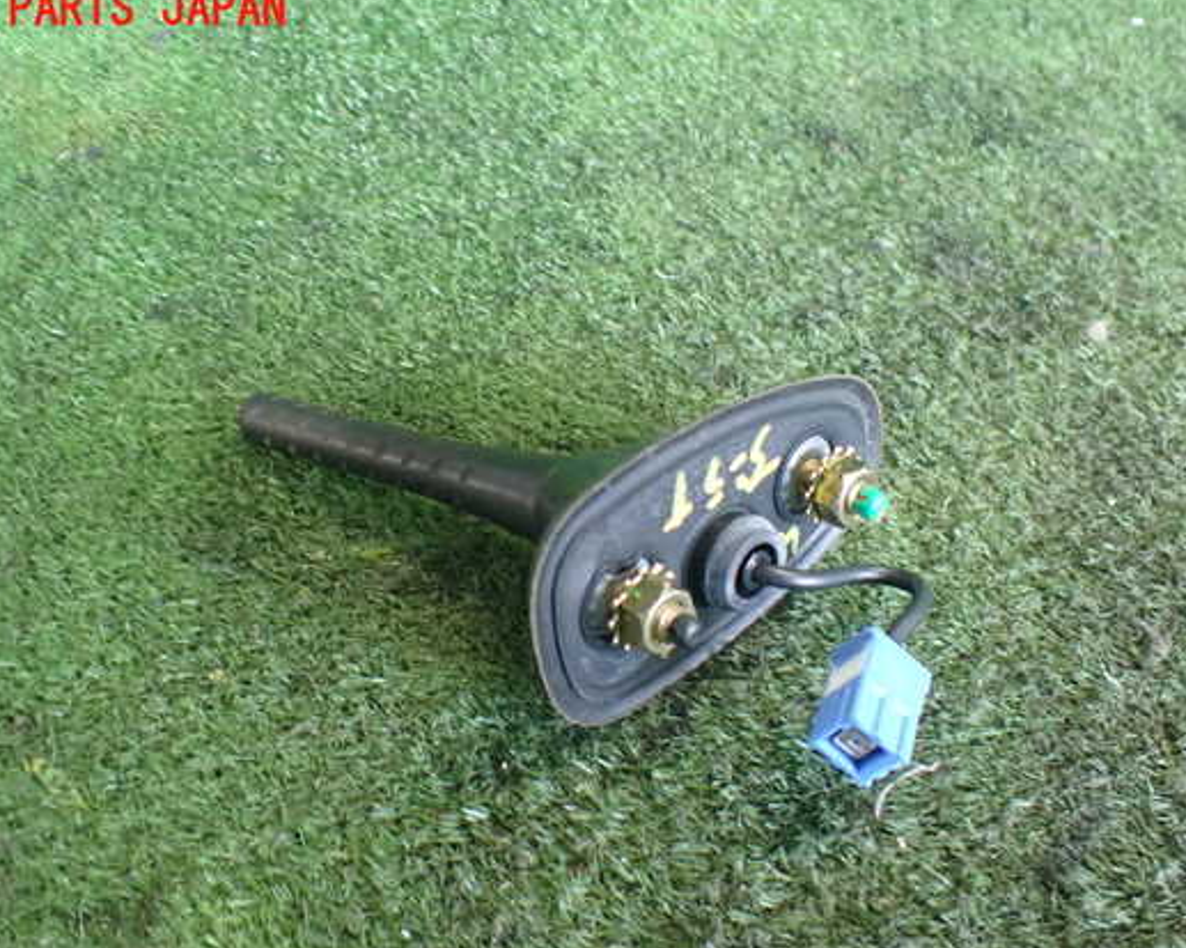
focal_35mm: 34
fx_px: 1193
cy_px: 498
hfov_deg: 52.8
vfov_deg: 43.3
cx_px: 557
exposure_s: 1/60
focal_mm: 5.4
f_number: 2.3
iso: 800
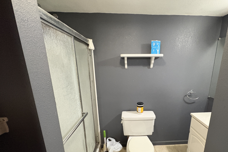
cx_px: 133
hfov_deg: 89.2
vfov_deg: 66.4
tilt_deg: -14.8
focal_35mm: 18
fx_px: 114
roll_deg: -0.5
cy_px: 95
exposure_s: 1/60
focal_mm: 2.22
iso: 640
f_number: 2.2
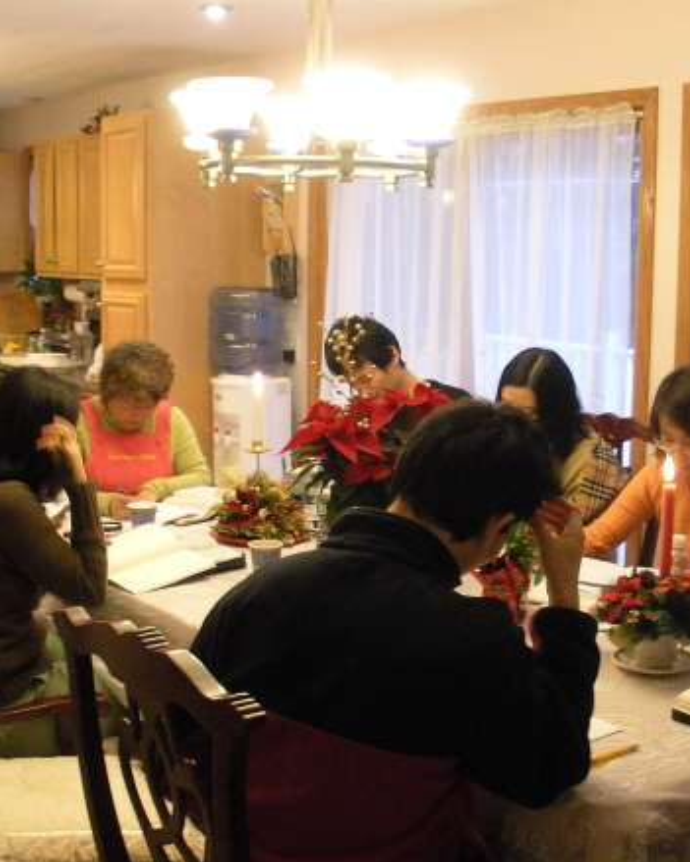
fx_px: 1226
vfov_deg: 38.8
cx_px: 399
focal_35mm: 48
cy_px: 440
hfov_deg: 31.4
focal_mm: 6.3
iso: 400
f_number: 3.5
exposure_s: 1/13.2
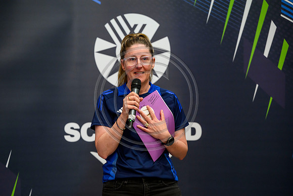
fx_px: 1018
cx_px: 146
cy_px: 98
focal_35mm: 125
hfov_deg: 16.4
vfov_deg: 11.0
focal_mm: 125
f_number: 3.5
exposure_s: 1/400
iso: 4000
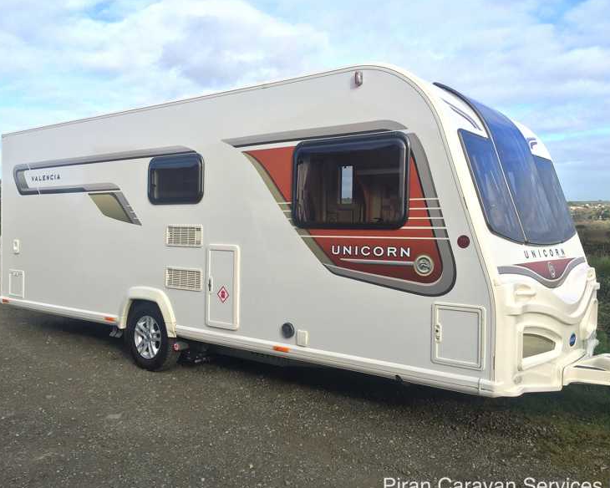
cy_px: 247
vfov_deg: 47.1
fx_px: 560
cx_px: 310
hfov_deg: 57.2
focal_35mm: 31
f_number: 2.2
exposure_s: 1/1522
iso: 32
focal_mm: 4.15
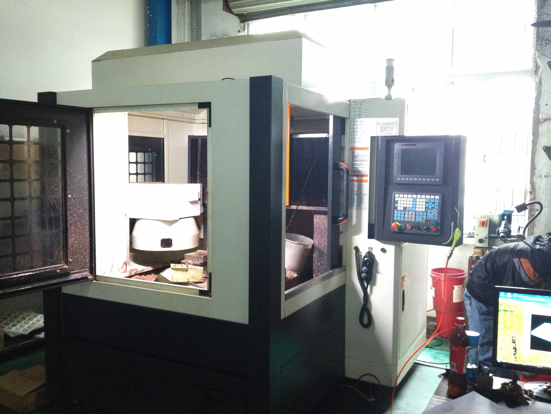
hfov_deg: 52.6
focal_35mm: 35
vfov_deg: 40.7
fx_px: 557
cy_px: 207
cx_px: 276
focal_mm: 4.28
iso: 400
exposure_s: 1/20
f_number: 2.4
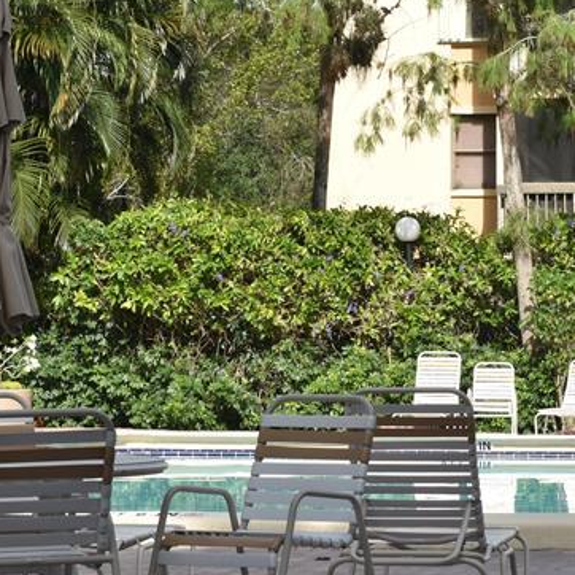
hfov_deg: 10.7
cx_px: 453
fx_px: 3048
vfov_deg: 10.8
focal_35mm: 162
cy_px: 356
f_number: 8
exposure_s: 1/200
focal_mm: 45
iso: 100
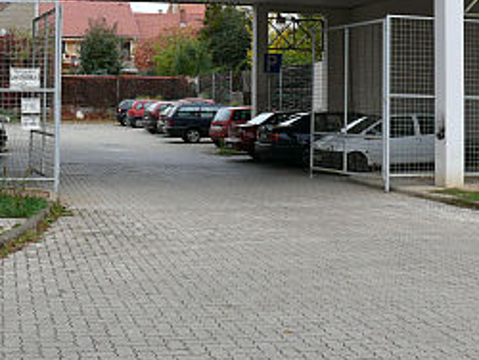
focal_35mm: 63
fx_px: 873
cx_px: 167
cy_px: 57
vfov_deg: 22.9
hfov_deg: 30.5
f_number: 4
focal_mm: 7.4
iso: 100
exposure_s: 1/125
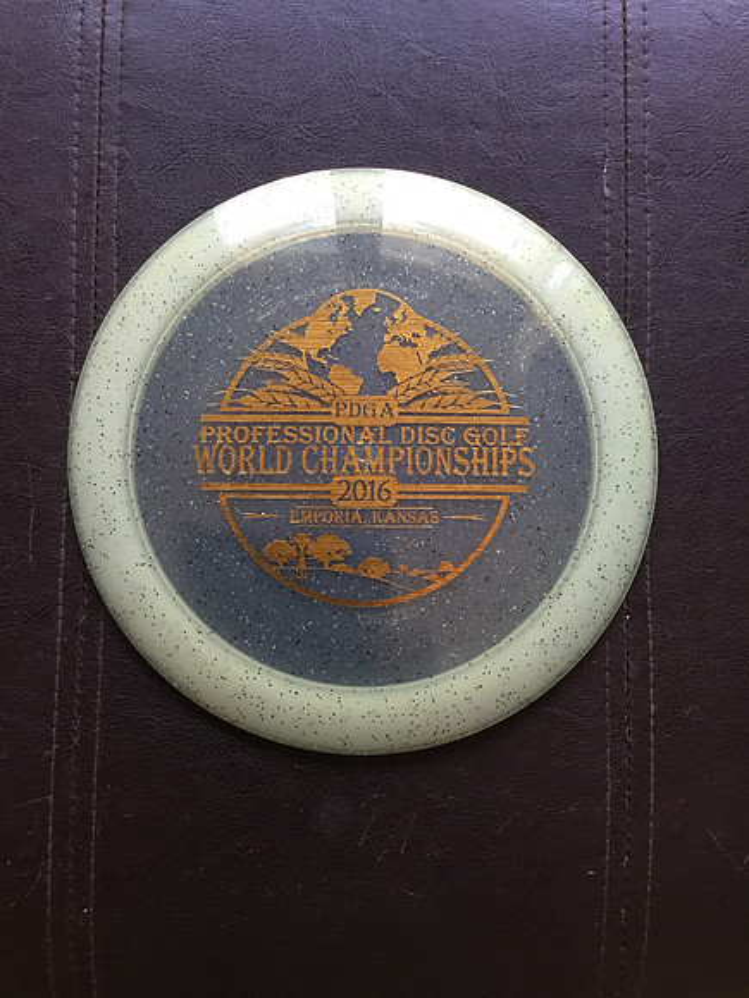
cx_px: 374
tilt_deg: -86.8
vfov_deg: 58.4
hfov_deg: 45.4
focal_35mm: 31
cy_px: 499
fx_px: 894
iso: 125
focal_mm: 3.3
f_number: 2.4
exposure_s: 1/30
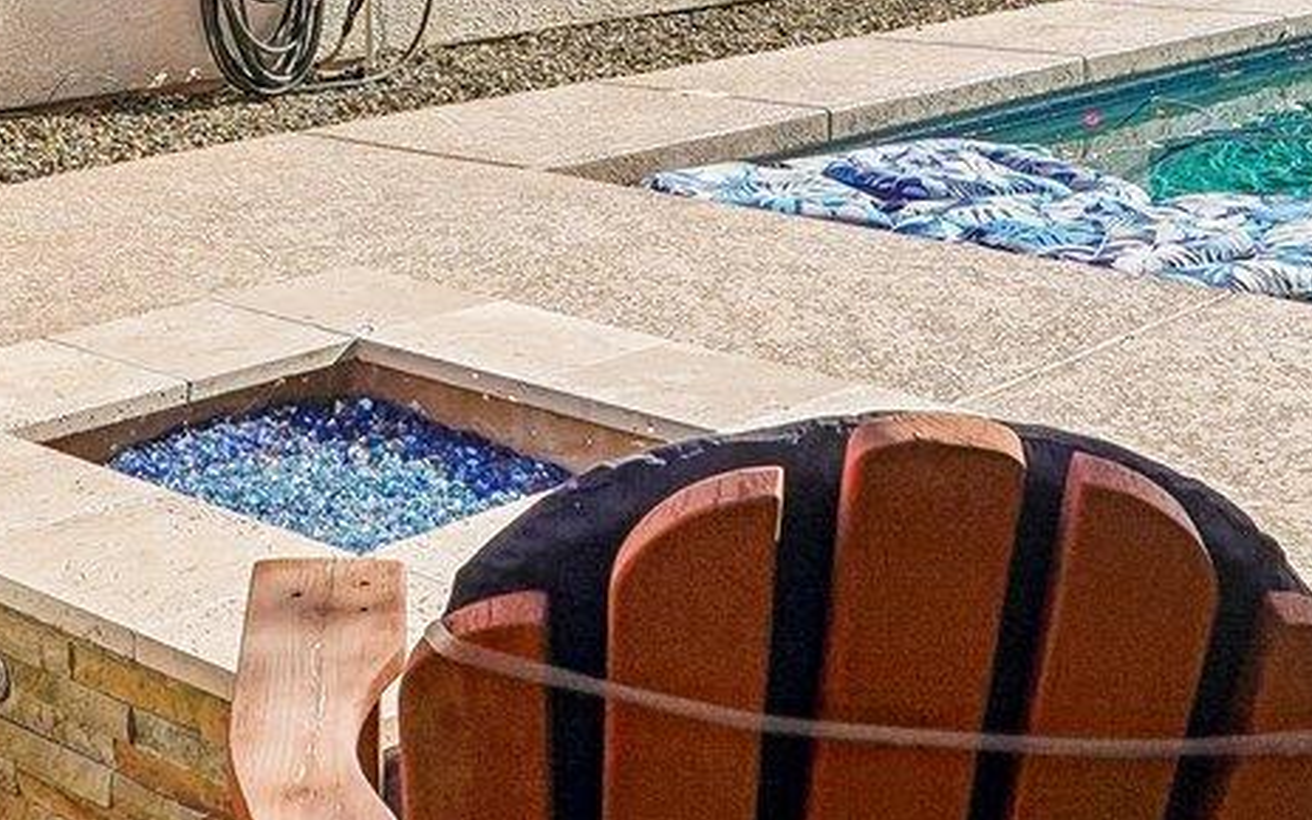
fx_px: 2655
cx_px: 280
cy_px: -406
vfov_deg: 16.1
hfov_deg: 27.3
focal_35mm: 74
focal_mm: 16.5
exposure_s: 1/1250
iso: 400
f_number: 8
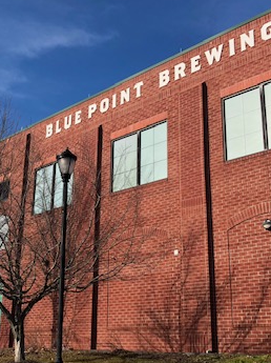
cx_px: 63
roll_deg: -4.3
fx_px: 544
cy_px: 167
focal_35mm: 52
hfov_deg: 27.5
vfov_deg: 36.8
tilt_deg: +20.0
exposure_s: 1/1412
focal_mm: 3.99
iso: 20
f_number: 1.8
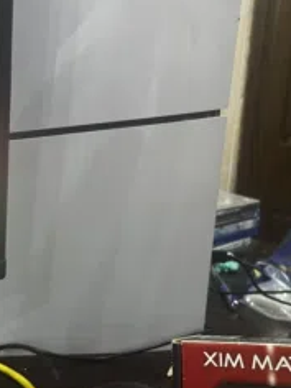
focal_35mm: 44
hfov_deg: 32.8
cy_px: 255
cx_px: 171
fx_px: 493
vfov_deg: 42.4
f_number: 1.6
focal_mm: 5.1
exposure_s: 1/40
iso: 640
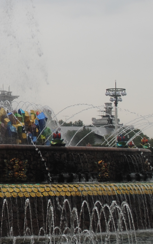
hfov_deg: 9.6
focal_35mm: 131
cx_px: -105
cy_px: 55
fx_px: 874
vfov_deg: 15.9
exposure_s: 1/200
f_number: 5.6
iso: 100
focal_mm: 26
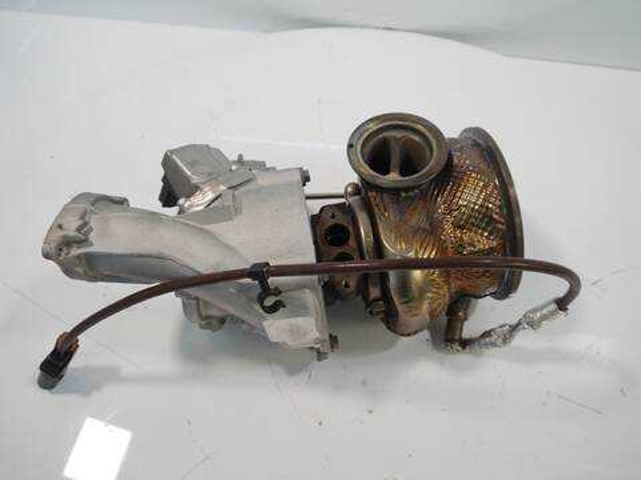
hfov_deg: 63.4
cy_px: 240
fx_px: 518
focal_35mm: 28
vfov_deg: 49.7
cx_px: 320
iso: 320
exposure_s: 1/60
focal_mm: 14
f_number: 3.5
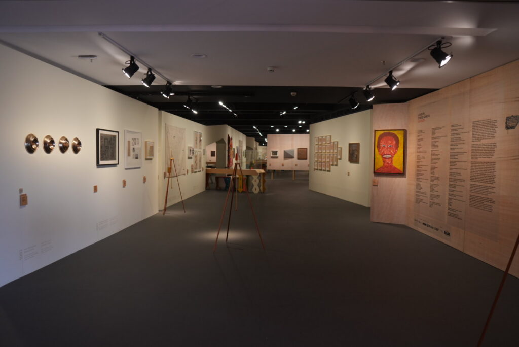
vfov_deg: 53.2
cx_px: 260
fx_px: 346
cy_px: 174
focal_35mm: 24
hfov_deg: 73.7
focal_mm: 16
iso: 800
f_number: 1.8
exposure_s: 1/125
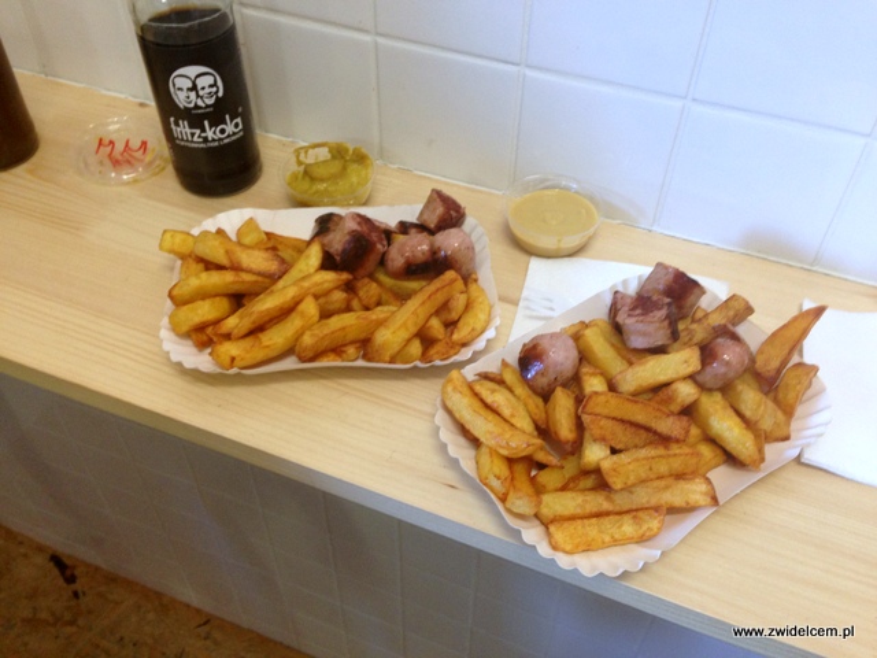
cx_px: 438
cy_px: 329
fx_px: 836
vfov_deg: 42.9
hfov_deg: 55.4
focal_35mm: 33
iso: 100
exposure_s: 1/20
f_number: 2.4
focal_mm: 4.13
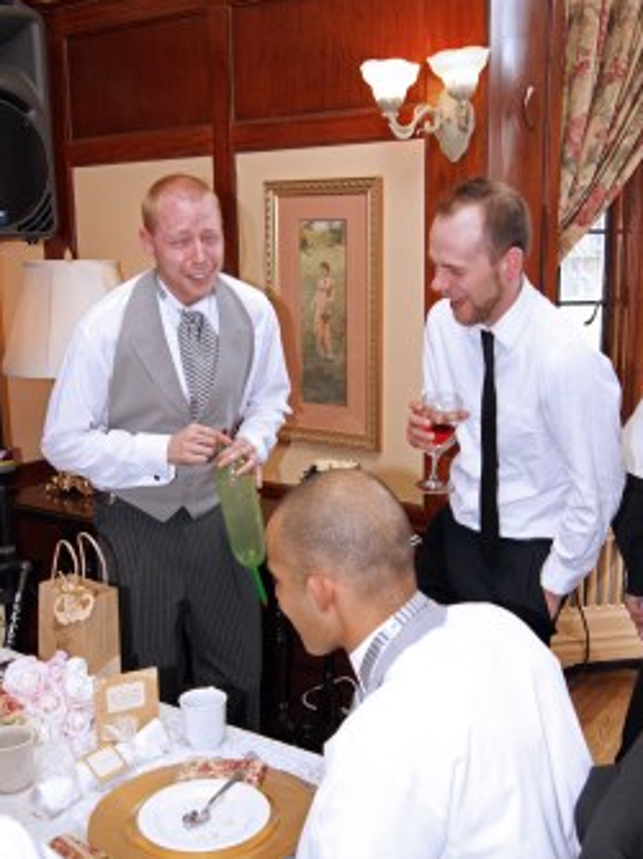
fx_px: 942
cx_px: 337
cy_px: 466
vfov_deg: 49.0
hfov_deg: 37.7
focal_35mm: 38
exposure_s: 1/60
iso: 400
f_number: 5.6
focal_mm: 22
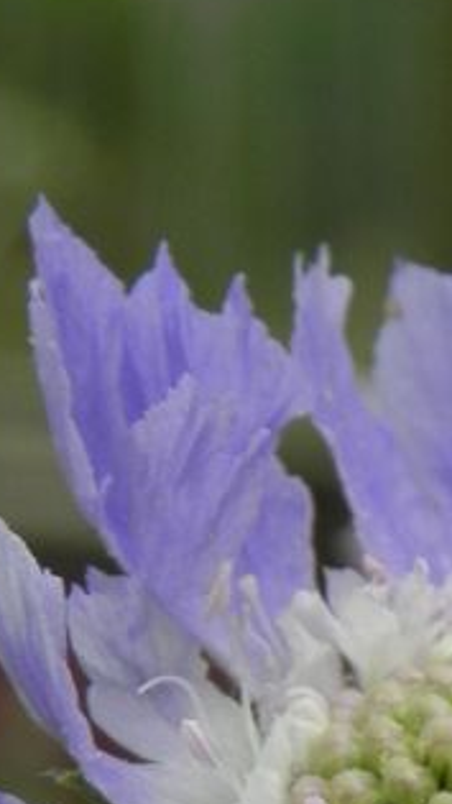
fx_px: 7613
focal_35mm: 357
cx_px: 526
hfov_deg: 3.4
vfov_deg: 6.0
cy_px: 860
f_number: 5.6
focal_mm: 23
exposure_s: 1/250
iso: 160
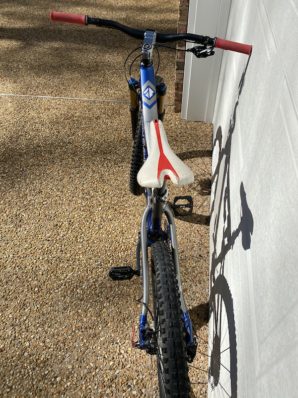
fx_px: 298
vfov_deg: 67.3
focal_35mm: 26
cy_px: 199
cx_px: 149
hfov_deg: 53.1
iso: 32
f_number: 1.8
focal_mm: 4.25
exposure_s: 1/3205
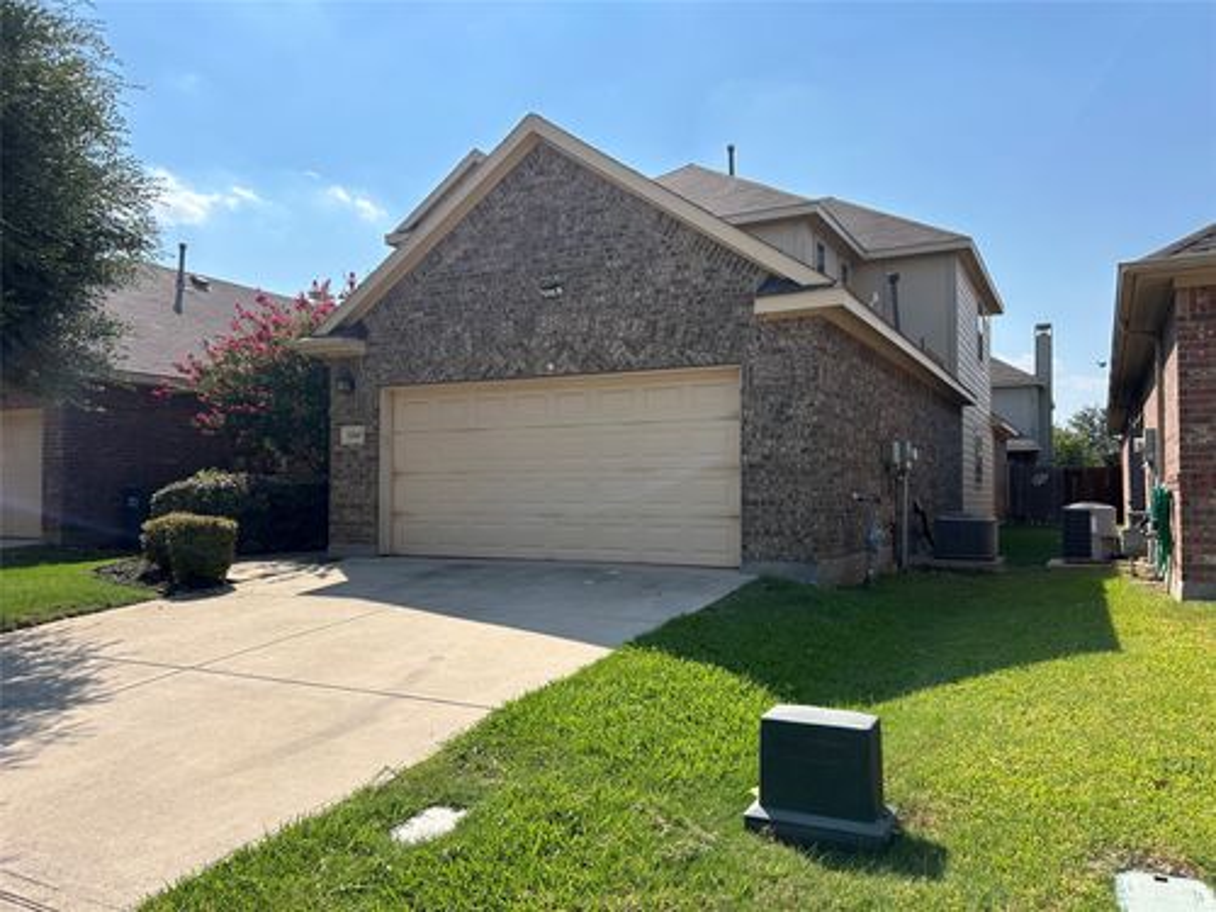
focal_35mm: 26
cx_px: 608
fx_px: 913
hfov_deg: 67.3
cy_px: 456
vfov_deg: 53.1
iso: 50
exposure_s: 1/4831
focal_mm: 5.7
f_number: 1.5
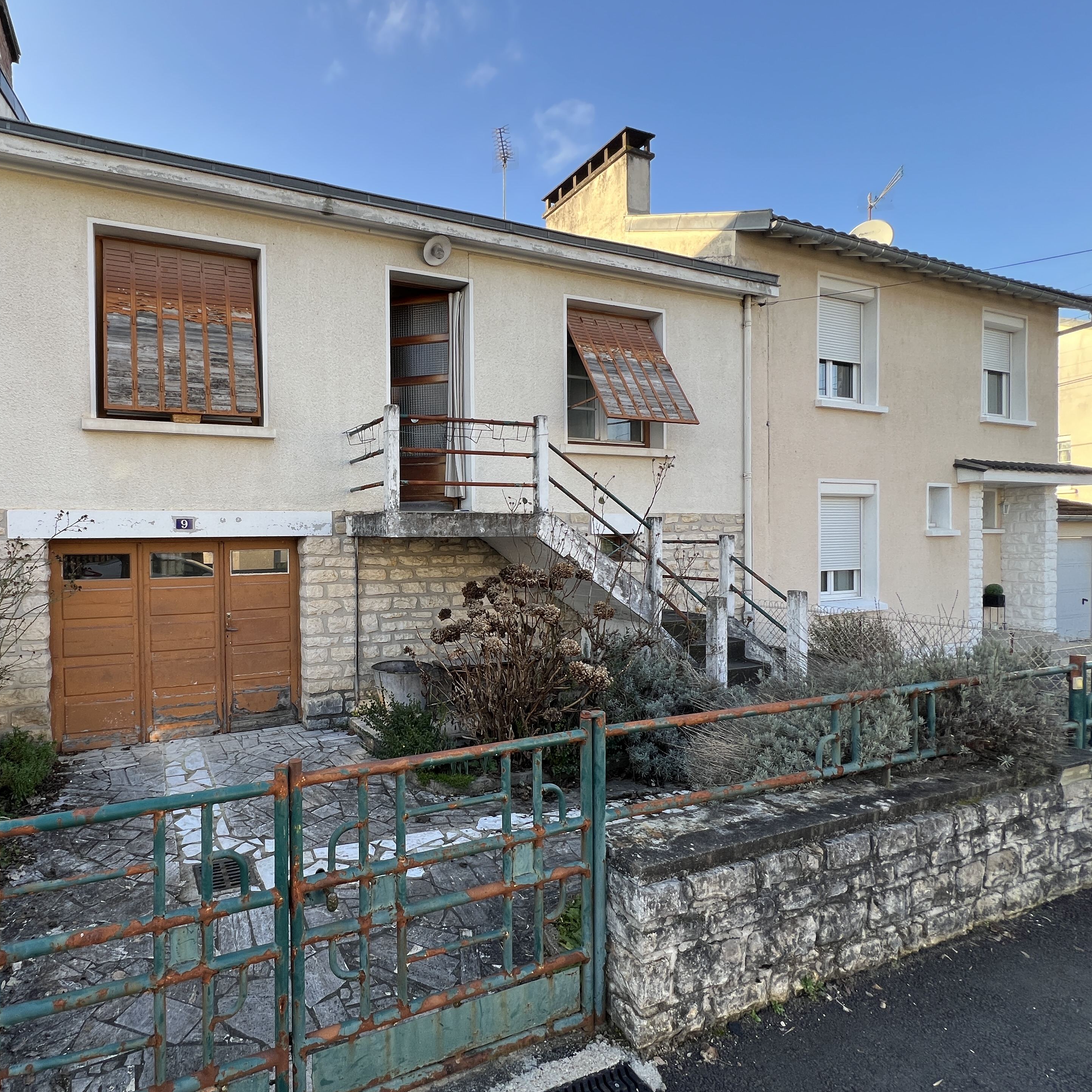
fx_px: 571
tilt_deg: -1.9
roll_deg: +1.0
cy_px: 552
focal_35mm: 16
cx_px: 369
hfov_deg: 84.6
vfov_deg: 87.4
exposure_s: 1/241
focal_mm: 1.57
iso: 32
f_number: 1.8
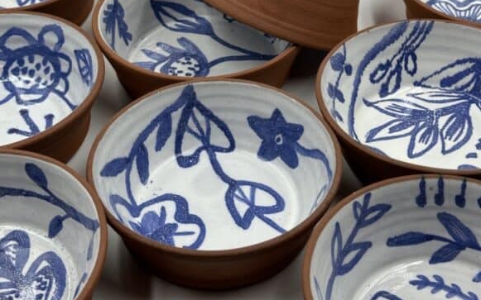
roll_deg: +0.7
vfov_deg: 18.4
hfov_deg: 29.4
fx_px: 918
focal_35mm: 70
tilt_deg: -38.0
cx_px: 234
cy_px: 56
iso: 64
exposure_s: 1/386
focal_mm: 6.86
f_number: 1.78
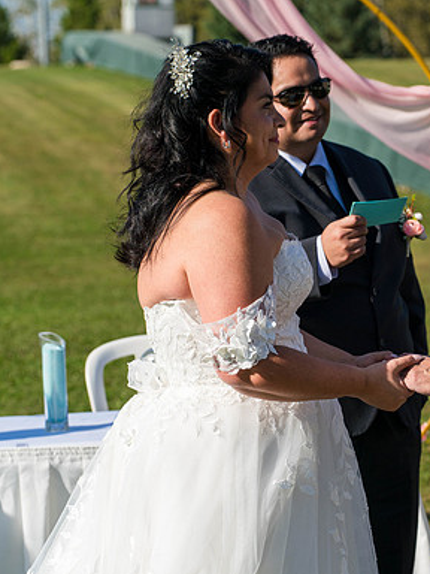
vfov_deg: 15.8
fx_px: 2070
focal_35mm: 125
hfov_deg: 11.8
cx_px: 372
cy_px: 288
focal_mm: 86
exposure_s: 1/1250
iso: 250
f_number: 5
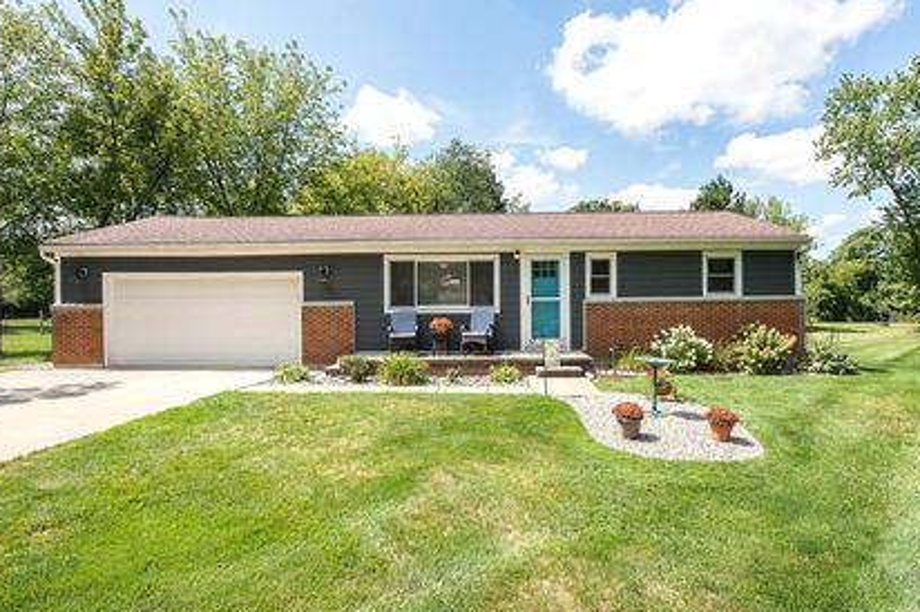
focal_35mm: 17
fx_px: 434
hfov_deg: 93.2
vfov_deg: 70.3
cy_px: 298
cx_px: 489
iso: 250
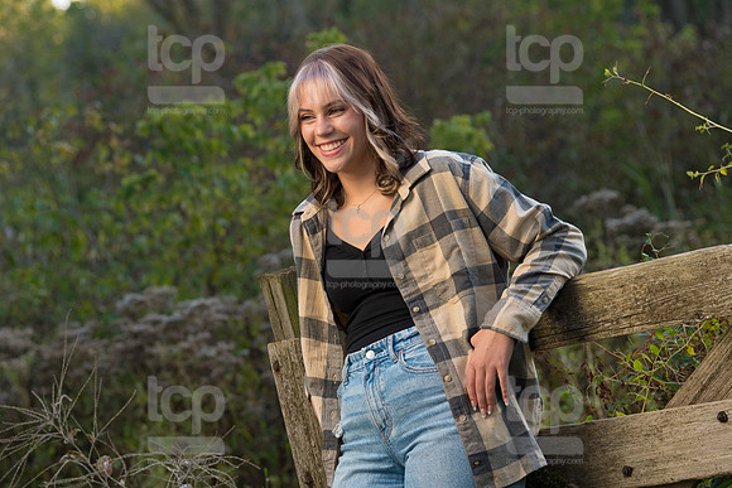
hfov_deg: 13.3
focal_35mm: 154
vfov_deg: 8.9
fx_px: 3130
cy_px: 261
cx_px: 295
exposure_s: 1/250
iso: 250
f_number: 4.5
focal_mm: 100
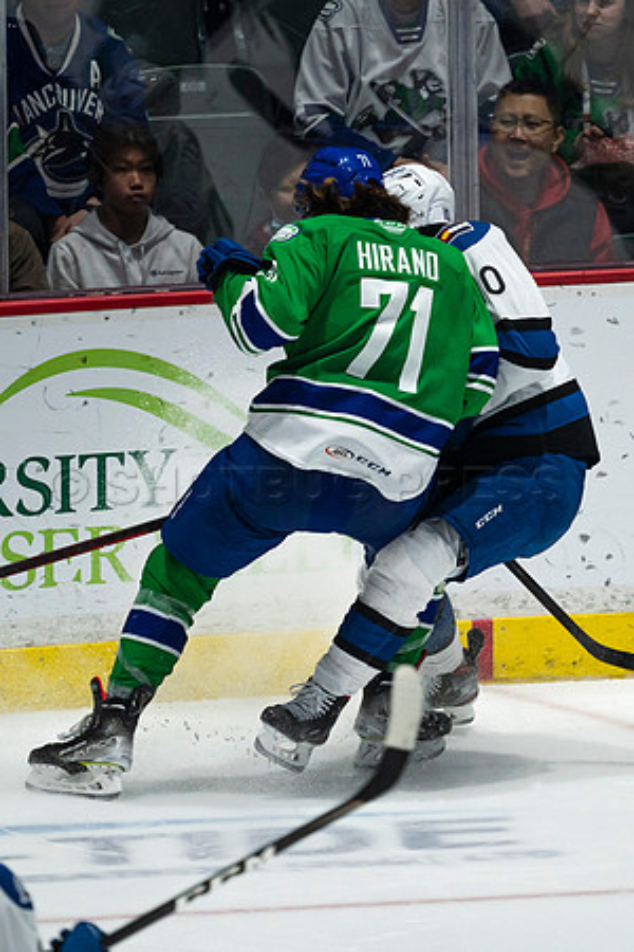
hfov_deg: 1.2
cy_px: 383
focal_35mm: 1103
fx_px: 29134
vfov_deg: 1.9
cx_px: 404
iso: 1600
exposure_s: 1/1000
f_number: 4
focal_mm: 600
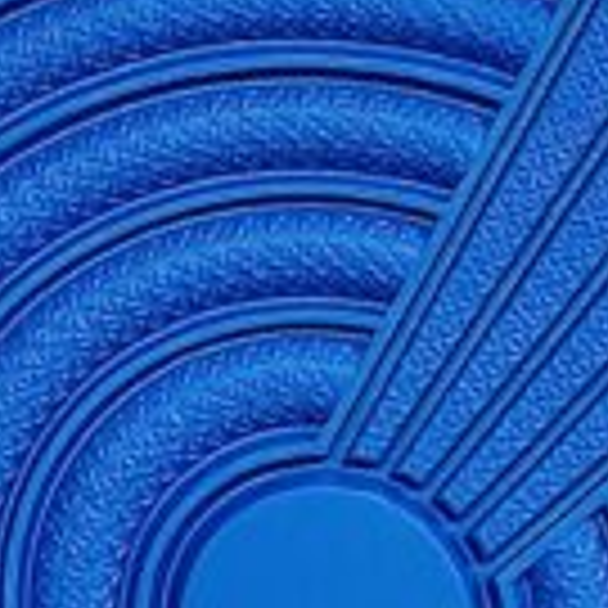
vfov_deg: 5.9
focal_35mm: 293
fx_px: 5822
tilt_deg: -52.6
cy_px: -97
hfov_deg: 6.0
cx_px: -41
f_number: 1.78
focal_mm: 6.86
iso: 64
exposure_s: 1/100
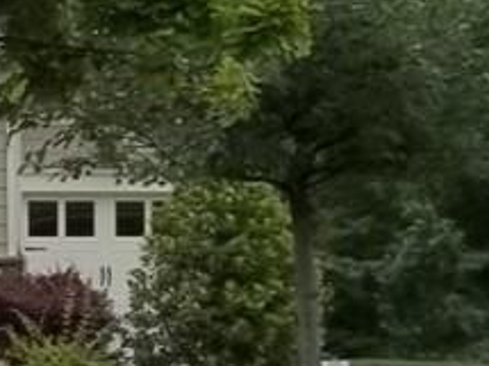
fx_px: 2217
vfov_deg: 9.4
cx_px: -594
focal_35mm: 157
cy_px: 73
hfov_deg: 11.0
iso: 64
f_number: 8
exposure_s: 1/100
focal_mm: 5.9
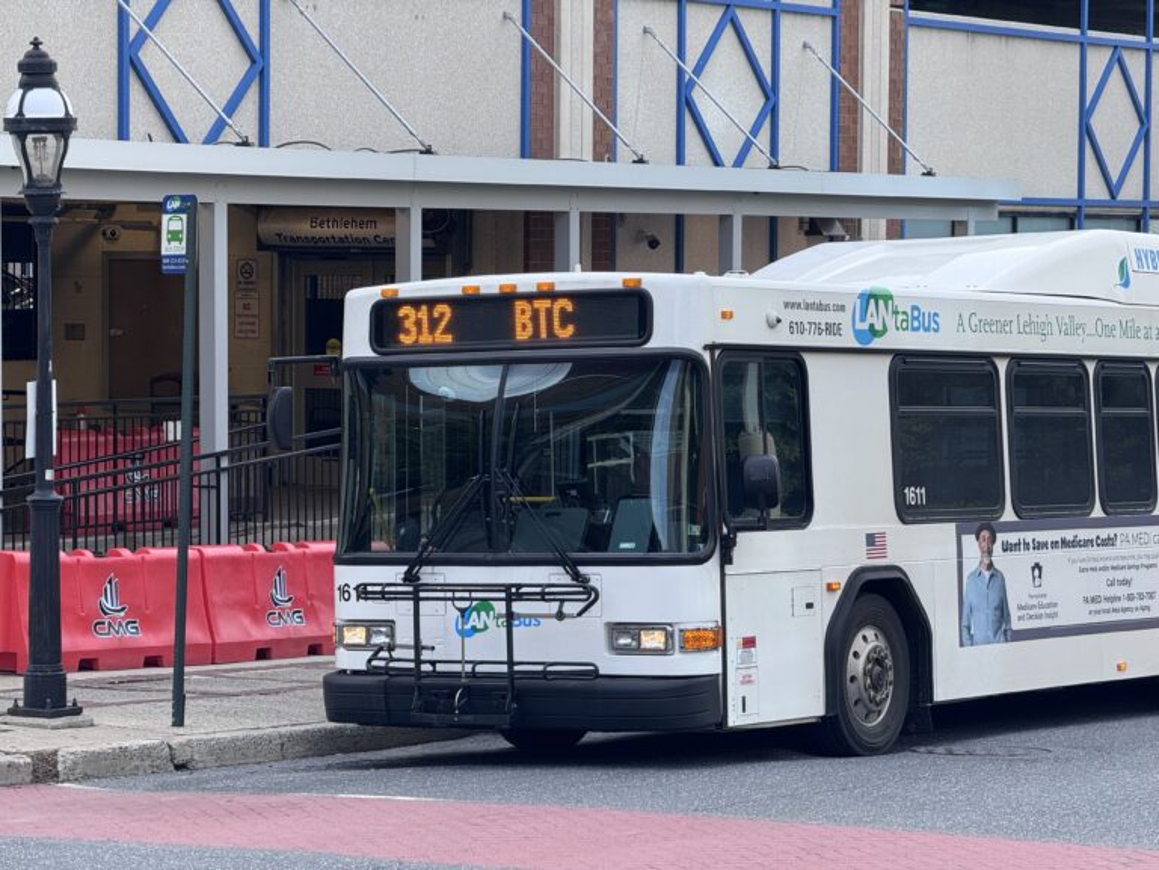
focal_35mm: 120
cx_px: 580
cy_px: 435
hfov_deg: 16.4
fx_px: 4018
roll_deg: -1.3
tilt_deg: -3.0
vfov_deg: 12.3
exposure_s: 1/198
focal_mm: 15.66
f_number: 2.8
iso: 50
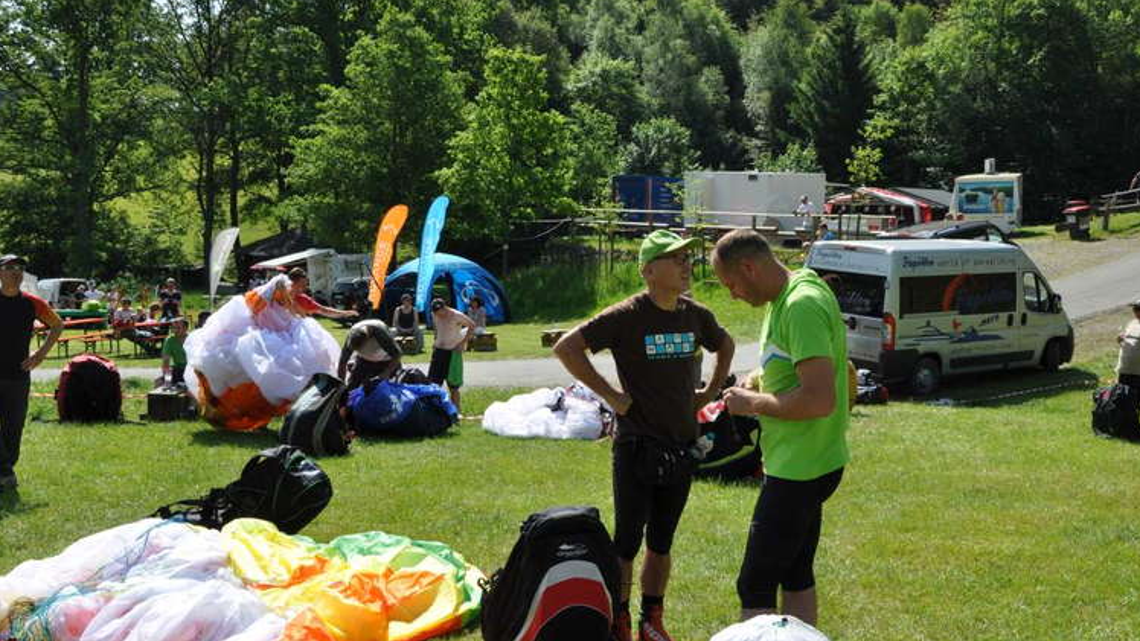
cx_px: 578
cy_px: 336
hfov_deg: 48.8
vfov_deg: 28.6
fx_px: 1256
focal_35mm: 42
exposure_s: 1/160
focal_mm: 25
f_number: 13
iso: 200
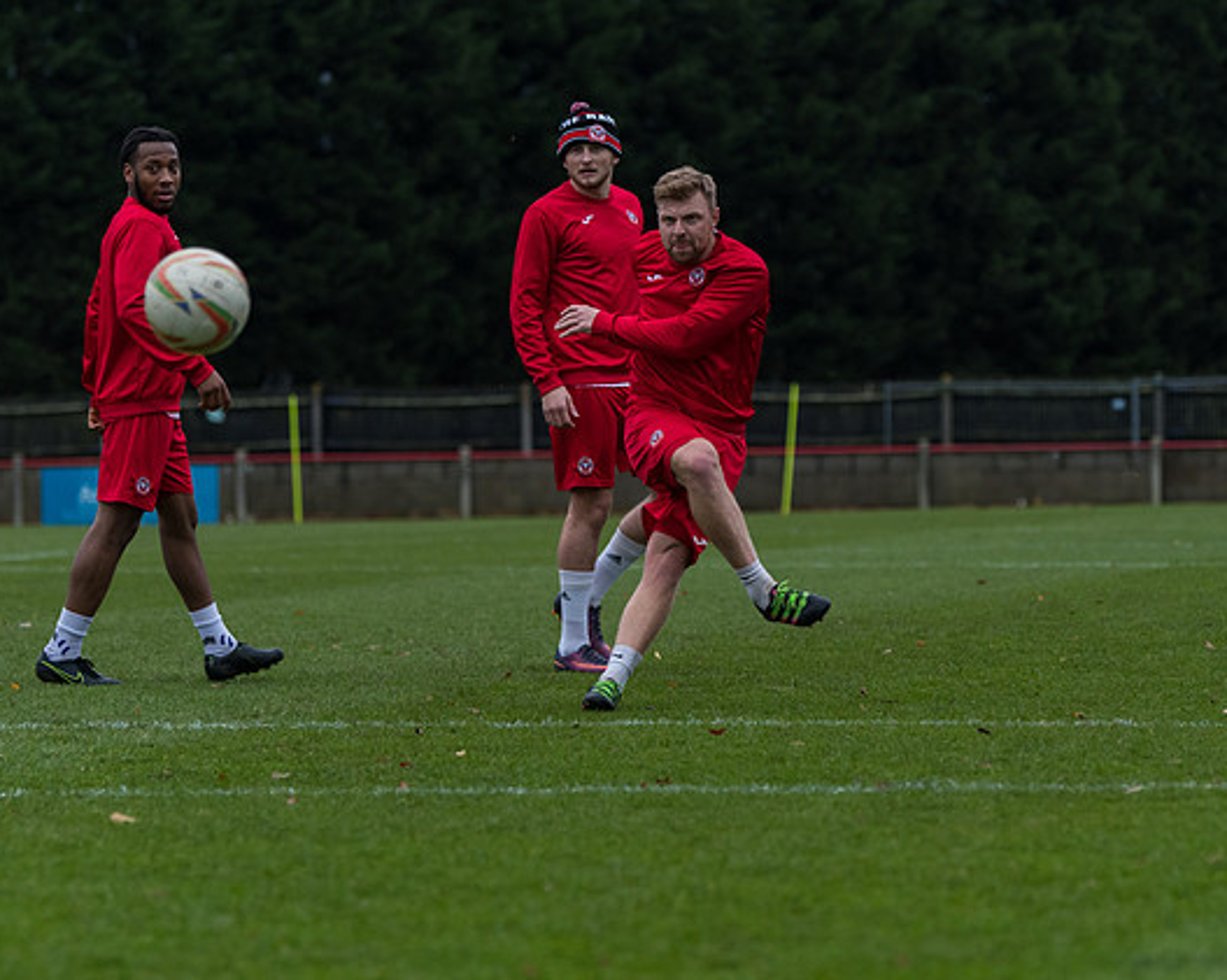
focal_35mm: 218
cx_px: 726
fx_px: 7912
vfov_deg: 7.1
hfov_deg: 8.9
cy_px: 480
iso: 800
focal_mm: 120
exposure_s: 1/1000
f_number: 2.8
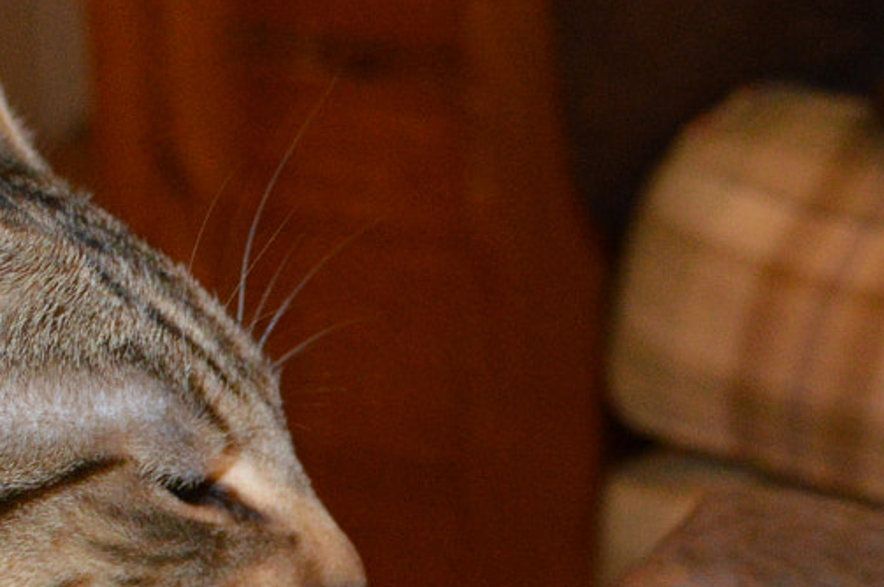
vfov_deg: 12.3
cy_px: 916
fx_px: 2575
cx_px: 376
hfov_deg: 19.5
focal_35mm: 105
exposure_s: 1/15
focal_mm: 22
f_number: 3.8
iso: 1600
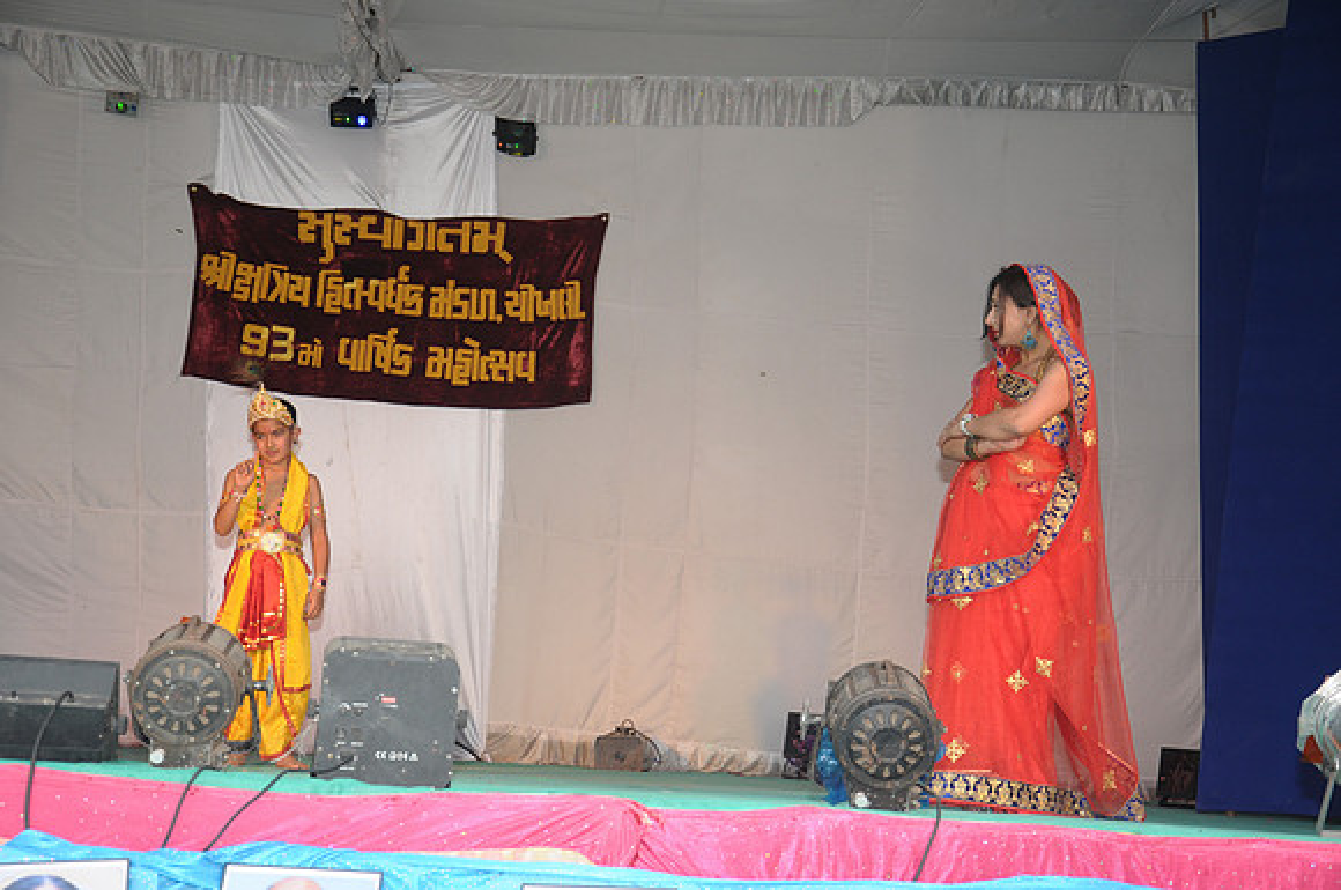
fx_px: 2901
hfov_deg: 26.0
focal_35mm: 78
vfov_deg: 17.4
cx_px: 670
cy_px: 445
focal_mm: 52
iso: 400
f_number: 5.6
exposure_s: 1/160
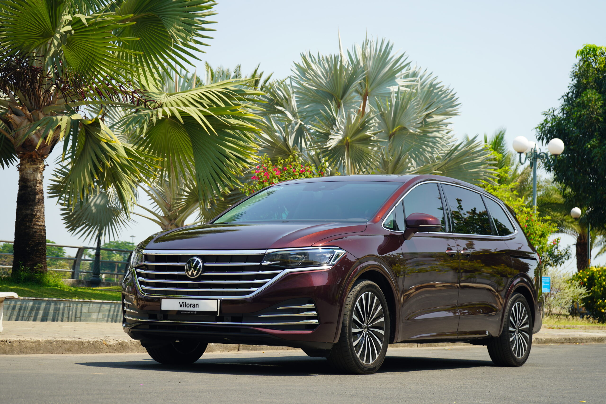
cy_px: 202
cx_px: 303
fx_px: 1178
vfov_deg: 19.5
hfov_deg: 28.8
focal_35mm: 70
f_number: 5.6
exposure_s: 1/125
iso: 100
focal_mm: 70
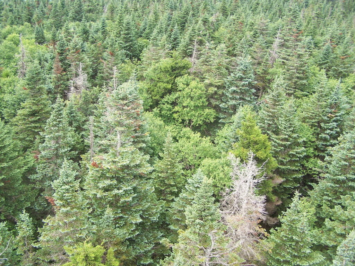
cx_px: 178
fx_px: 390
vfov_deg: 37.7
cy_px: 133
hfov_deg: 49.0
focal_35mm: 38
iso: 80
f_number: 2.8
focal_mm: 6.3
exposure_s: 1/125
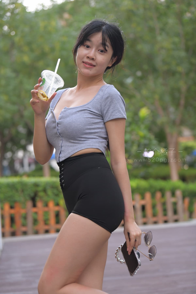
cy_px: 147
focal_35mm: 70
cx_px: 98
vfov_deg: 28.8
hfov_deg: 19.5
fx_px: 572
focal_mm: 70
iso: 1250
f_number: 3.2
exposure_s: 1/200
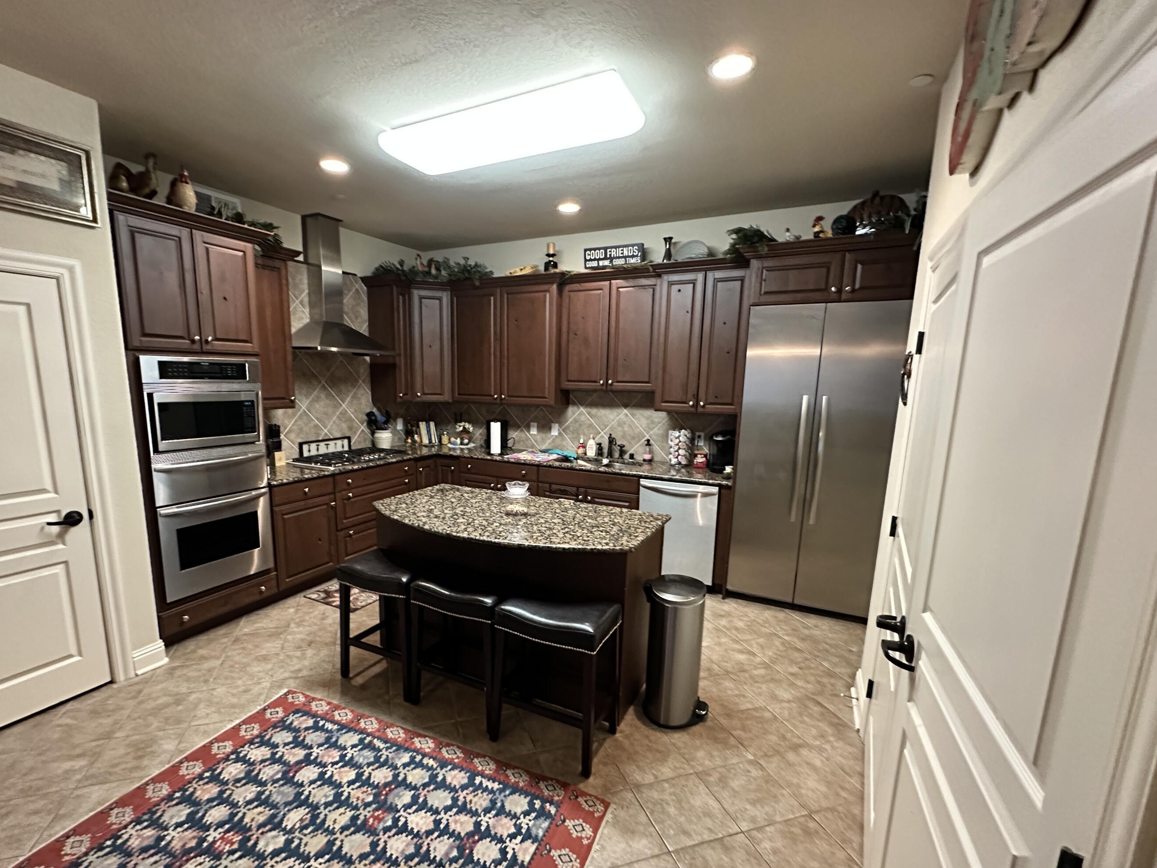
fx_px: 535
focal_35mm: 16
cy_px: 471
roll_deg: -0.7
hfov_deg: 94.3
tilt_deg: -10.9
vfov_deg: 77.9
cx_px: 536
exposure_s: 1/60
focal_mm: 2.22
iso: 1250
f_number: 2.2
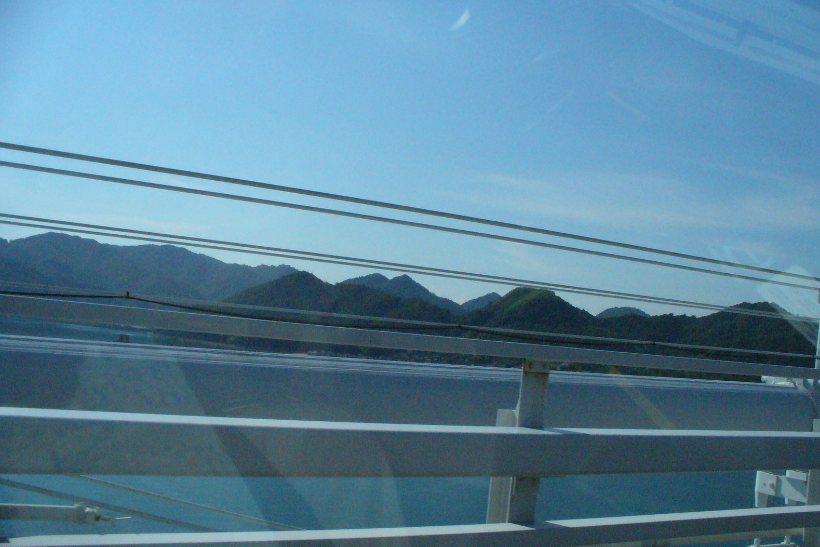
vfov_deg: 34.2
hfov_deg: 49.5
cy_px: 297
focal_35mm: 39
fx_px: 888
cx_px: 410
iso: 400
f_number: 5.6
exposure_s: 1/2000
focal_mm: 6.1
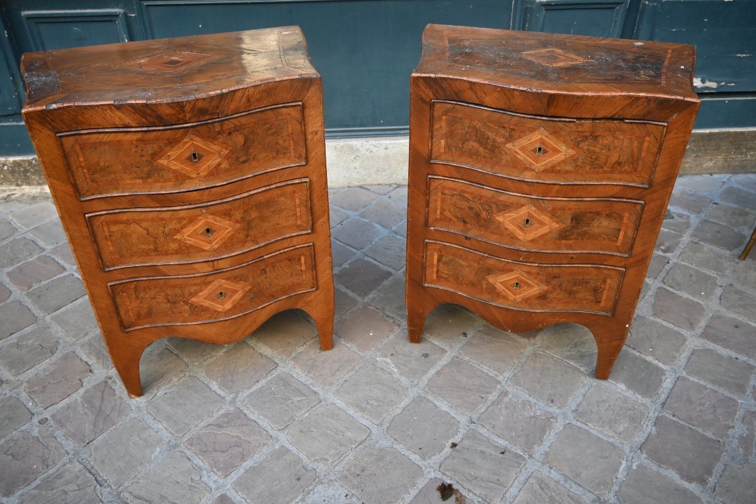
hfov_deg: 63.2
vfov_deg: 44.6
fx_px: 614
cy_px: 252
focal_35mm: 29
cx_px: 378
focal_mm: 19.5
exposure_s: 1/200
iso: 400
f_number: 3.5
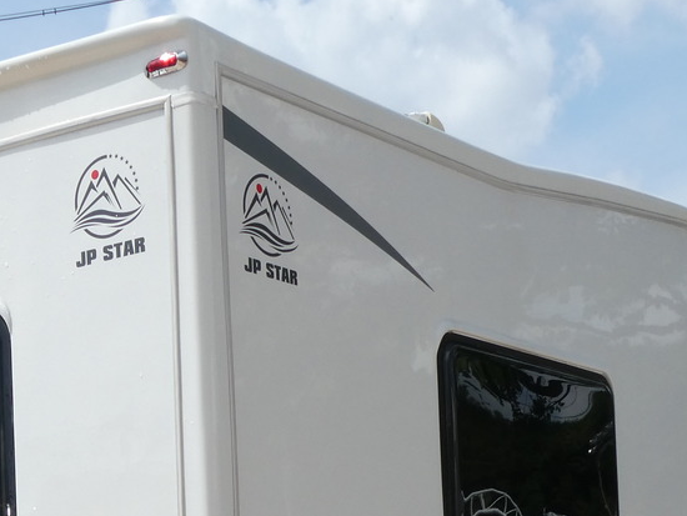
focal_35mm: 96
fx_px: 1906
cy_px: 695
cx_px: 219
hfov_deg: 20.3
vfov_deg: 14.7
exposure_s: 1/800
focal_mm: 5.8
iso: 80
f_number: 4
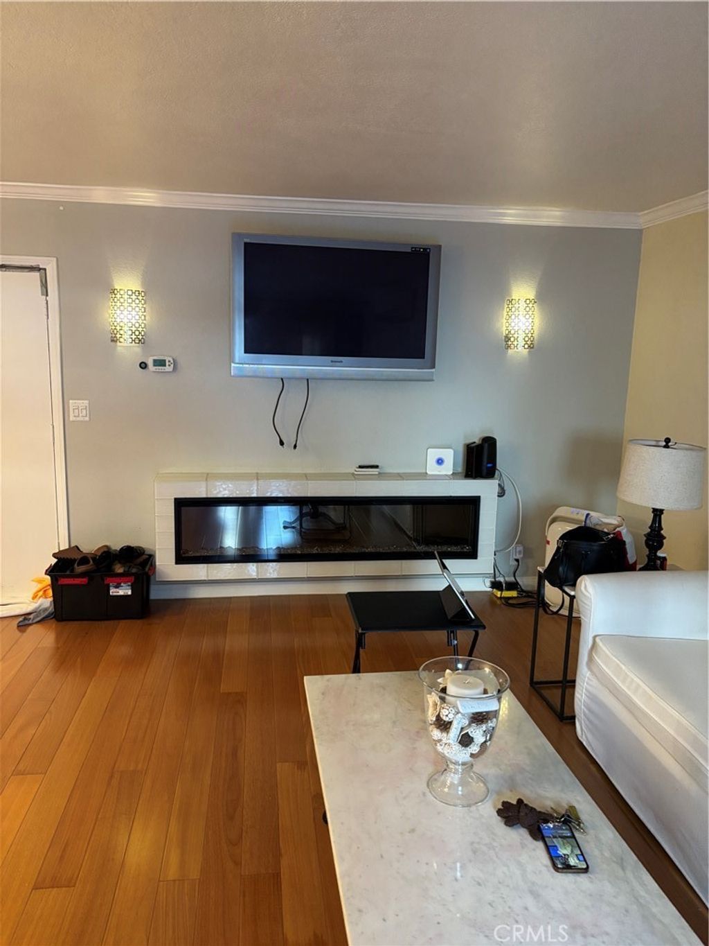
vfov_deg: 67.3
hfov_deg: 53.1
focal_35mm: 26
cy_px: 473
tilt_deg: -10.0
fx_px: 710
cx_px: 354
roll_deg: -2.0
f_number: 1.6
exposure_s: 1/60
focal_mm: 5.96
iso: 400
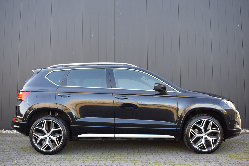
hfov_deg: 57.2
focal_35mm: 33
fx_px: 228
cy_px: 83
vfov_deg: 40.0
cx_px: 124
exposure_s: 1/125
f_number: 5.6
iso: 400
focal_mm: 22
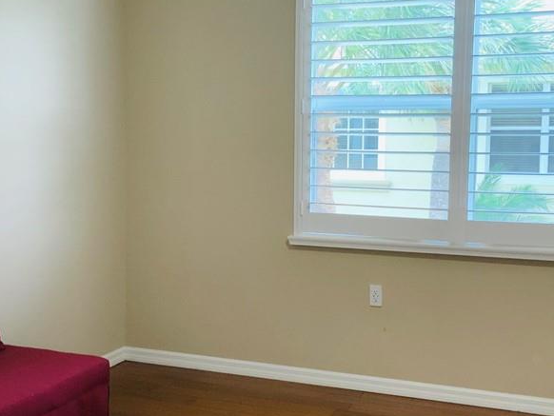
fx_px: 817
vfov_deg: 28.6
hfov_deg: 37.5
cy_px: 206
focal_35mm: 51
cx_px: 257
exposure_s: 1/60
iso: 80
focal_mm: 3
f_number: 1.8
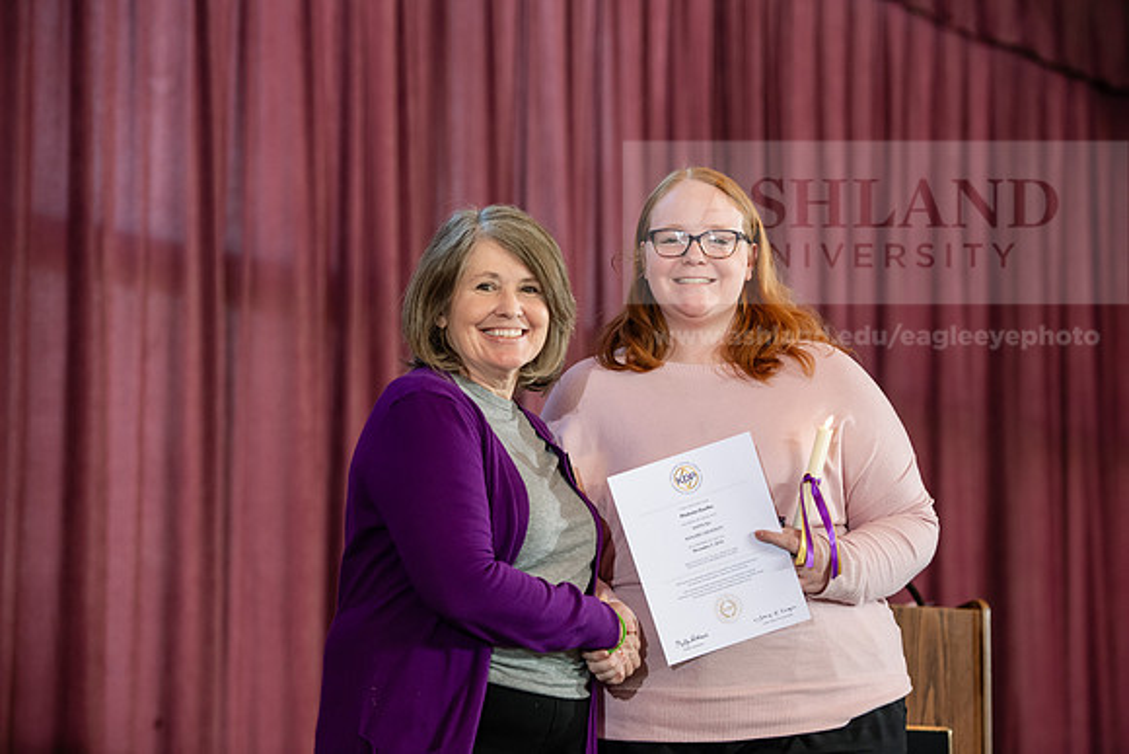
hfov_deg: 20.4
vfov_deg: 13.7
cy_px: 377
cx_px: 564
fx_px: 3137
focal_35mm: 100
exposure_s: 1/200
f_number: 3.5
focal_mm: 100
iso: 1250
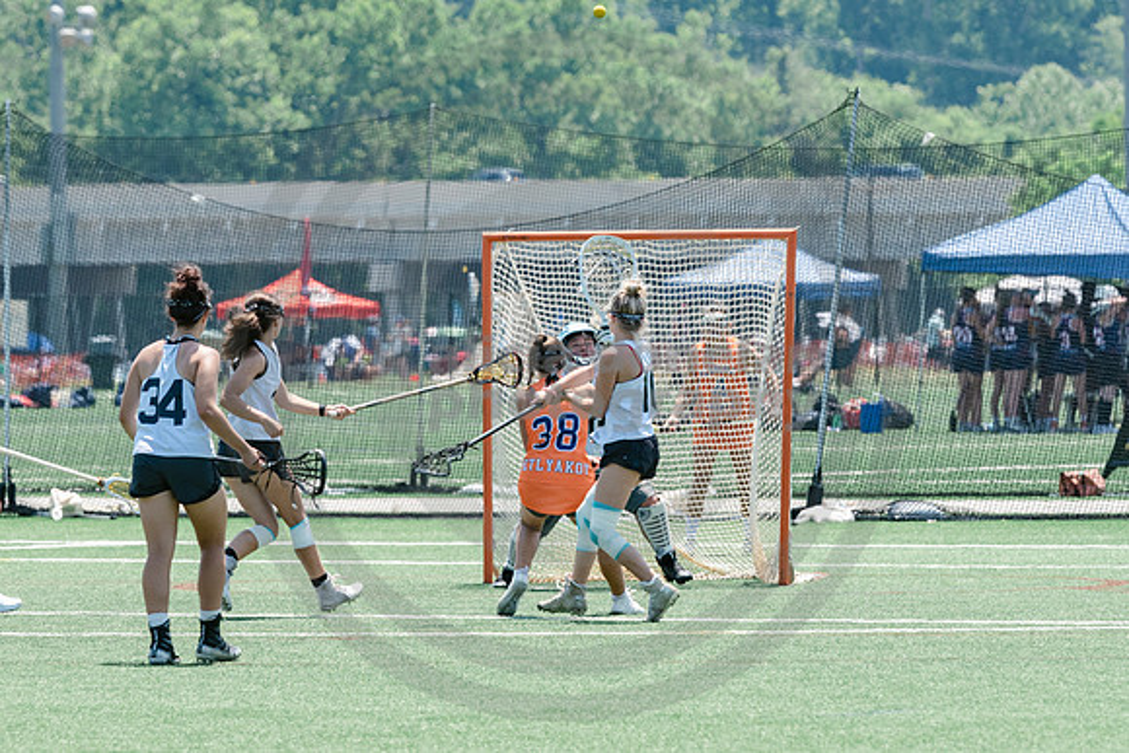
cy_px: 390
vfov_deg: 3.5
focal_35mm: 398
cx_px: 604
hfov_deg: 5.2
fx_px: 12471
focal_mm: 200
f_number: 5
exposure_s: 1/1600
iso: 400
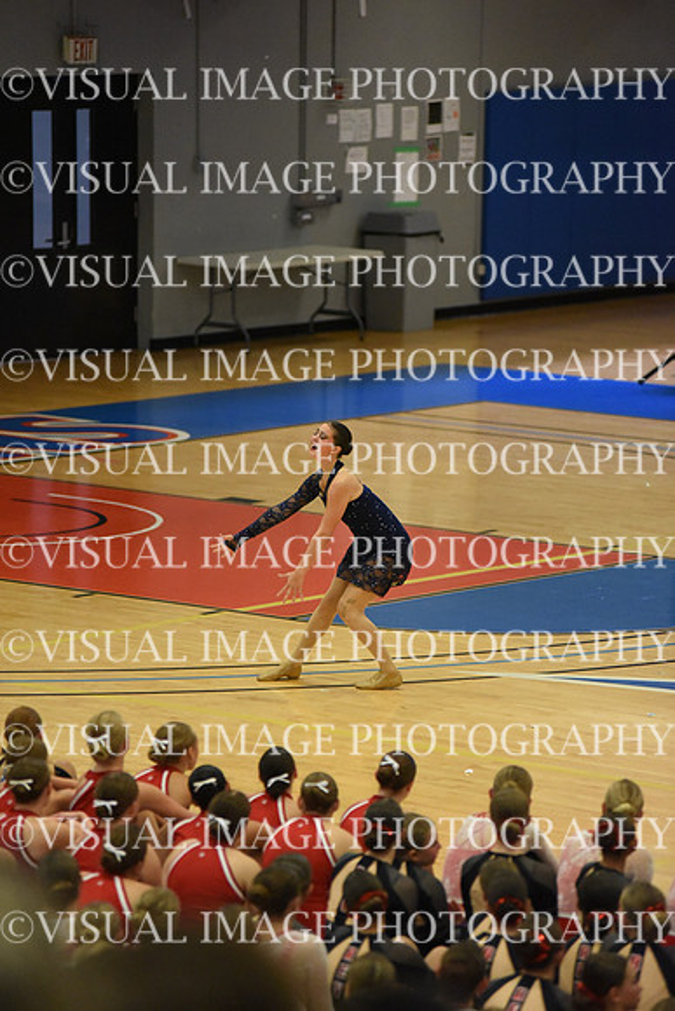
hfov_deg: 6.9
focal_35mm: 200
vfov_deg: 10.3
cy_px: 506
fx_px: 5621
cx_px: 338
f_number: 2.8
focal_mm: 200
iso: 8000
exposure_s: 1/1000
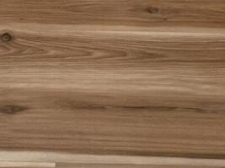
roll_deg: +0.0
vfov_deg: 6.6
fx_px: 1169
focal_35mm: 180
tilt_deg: -15.7
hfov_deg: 10.8
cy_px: -507
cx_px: -56
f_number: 1.78
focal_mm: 6.76
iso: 200
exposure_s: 1/60
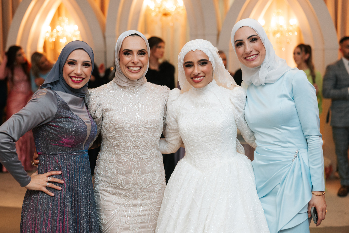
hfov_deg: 36.8
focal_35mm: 54
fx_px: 524
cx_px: 174
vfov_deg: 25.0
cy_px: 116
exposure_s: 1/250
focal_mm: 54
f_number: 2.2
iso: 800
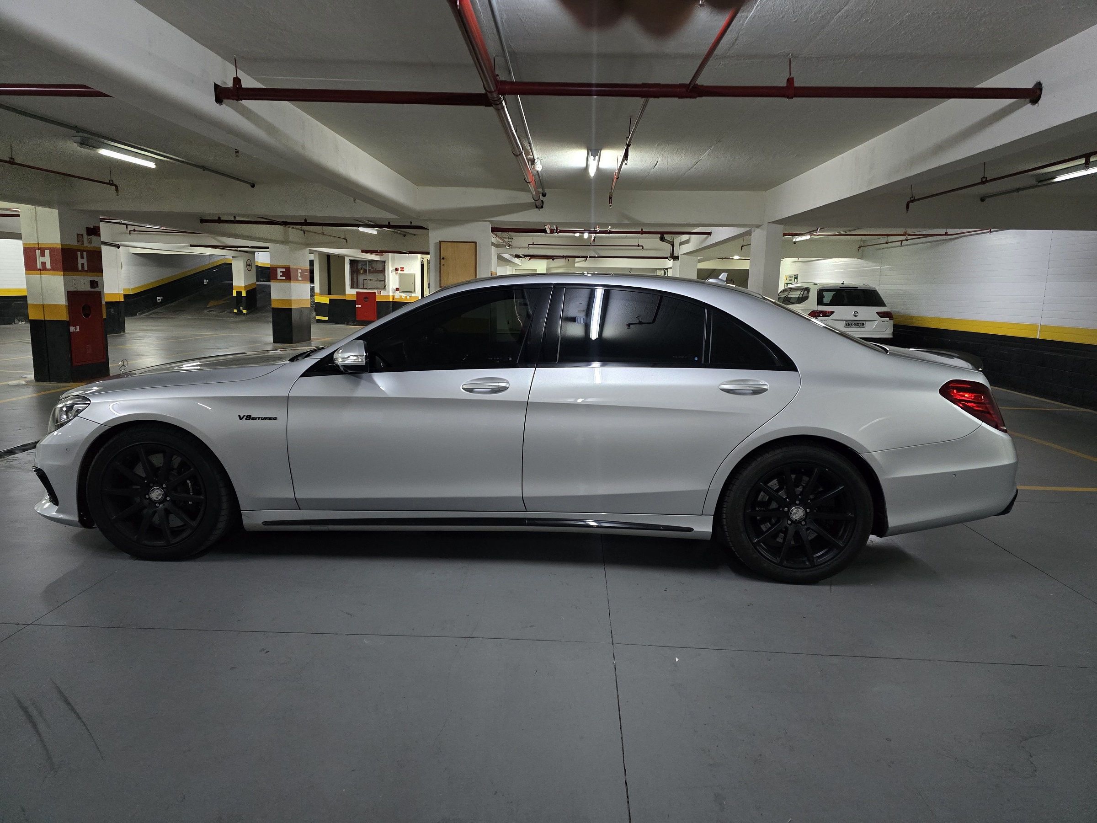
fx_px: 729
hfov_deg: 73.9
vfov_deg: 58.9
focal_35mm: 23
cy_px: 412
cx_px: 548
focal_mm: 6.3
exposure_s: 1/60
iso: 1250
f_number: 1.7
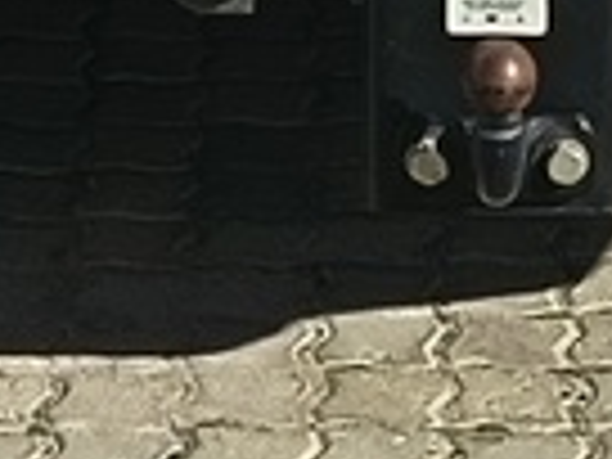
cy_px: -968
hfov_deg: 7.1
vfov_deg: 5.0
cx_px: 382
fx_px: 4933
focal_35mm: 279
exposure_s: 1/988
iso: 101
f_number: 1.75
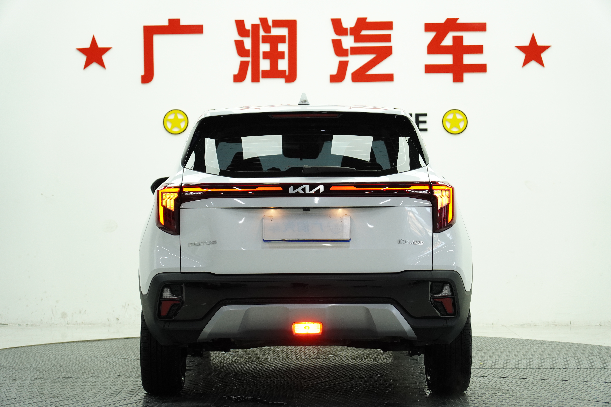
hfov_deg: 23.0
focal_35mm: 88
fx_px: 1502
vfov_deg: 15.4
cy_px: 204
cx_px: 306
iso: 640
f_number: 2.8
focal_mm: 59
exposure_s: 1/400
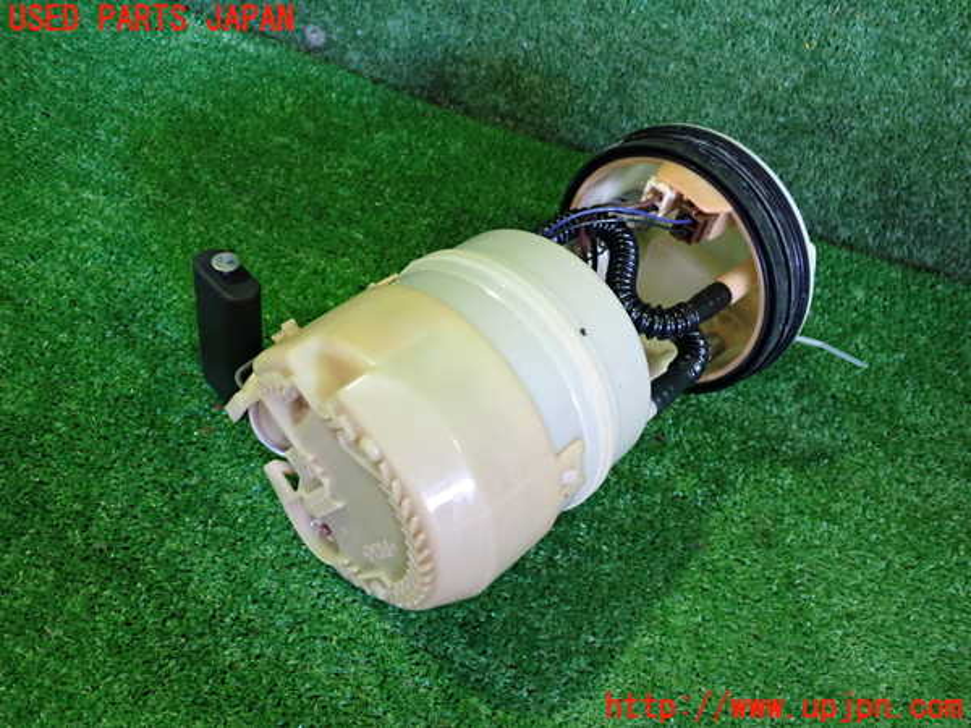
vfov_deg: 46.8
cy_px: 364
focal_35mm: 30
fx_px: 842
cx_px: 486
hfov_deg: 60.0
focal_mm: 5.4
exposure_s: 1/30
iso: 640
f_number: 2.3
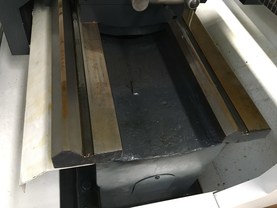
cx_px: 138
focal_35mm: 29
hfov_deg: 61.7
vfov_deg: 48.2
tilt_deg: -49.6
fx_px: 232
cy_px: 104
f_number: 2.2
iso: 200
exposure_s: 1/17
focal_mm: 4.15
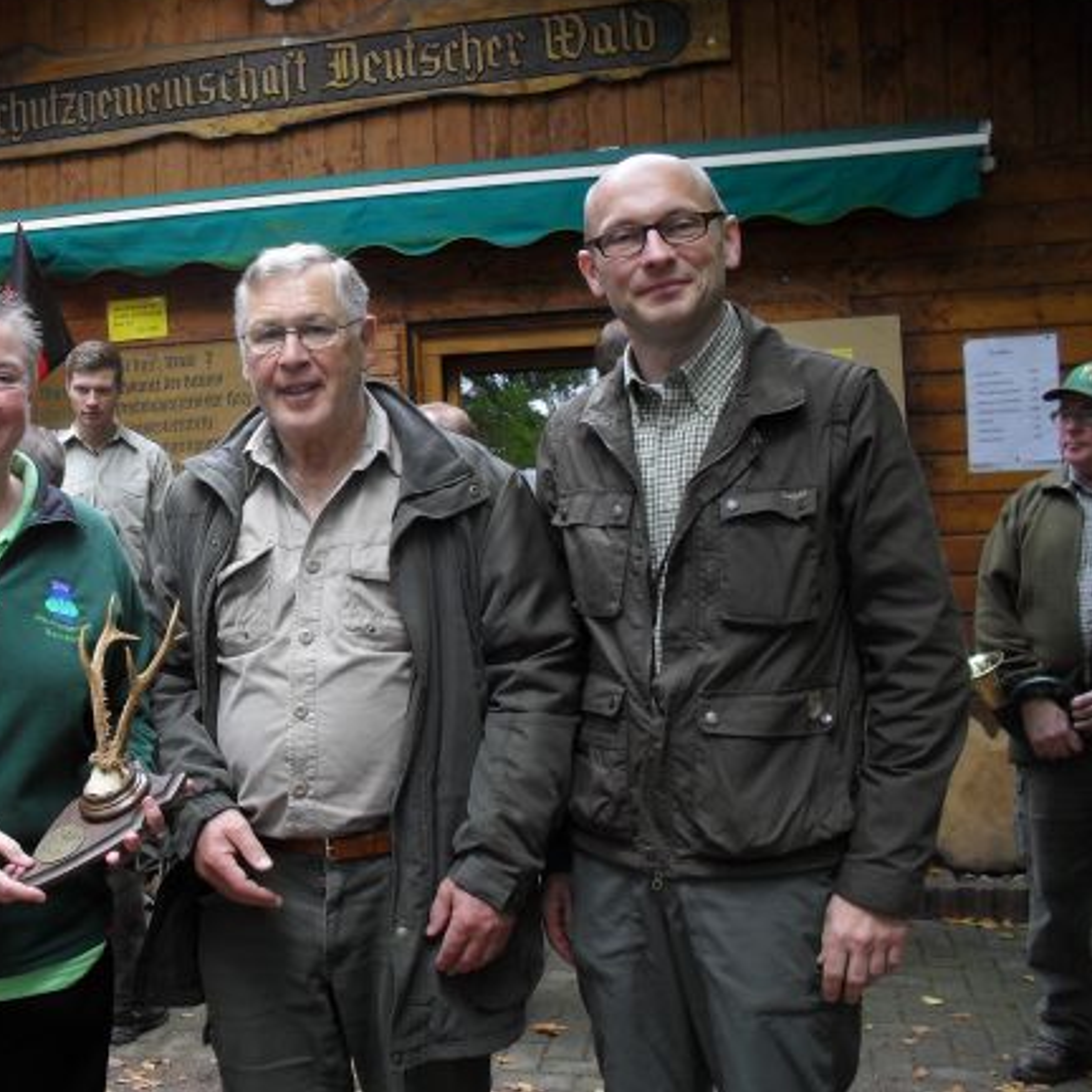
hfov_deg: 38.6
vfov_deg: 39.2
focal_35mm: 43
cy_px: 531
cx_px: 336
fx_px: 1535
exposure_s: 1/45
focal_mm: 6.3
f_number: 3.2
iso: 100
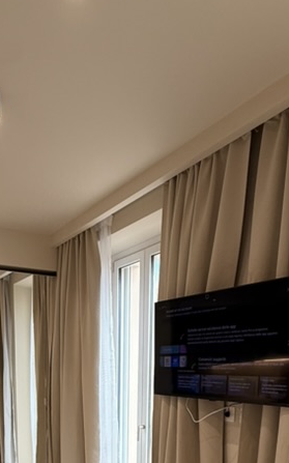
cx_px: 77
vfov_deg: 48.1
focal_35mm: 34
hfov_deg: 36.5
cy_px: 450
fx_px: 429
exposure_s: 1/121
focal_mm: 2.22
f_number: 2.2
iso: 50
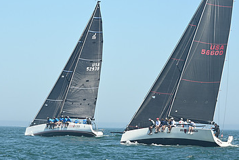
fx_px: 1223
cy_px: 49
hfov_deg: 11.2
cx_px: 85
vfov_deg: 7.5
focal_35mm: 184
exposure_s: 1/1000
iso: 320
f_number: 6.3
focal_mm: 112
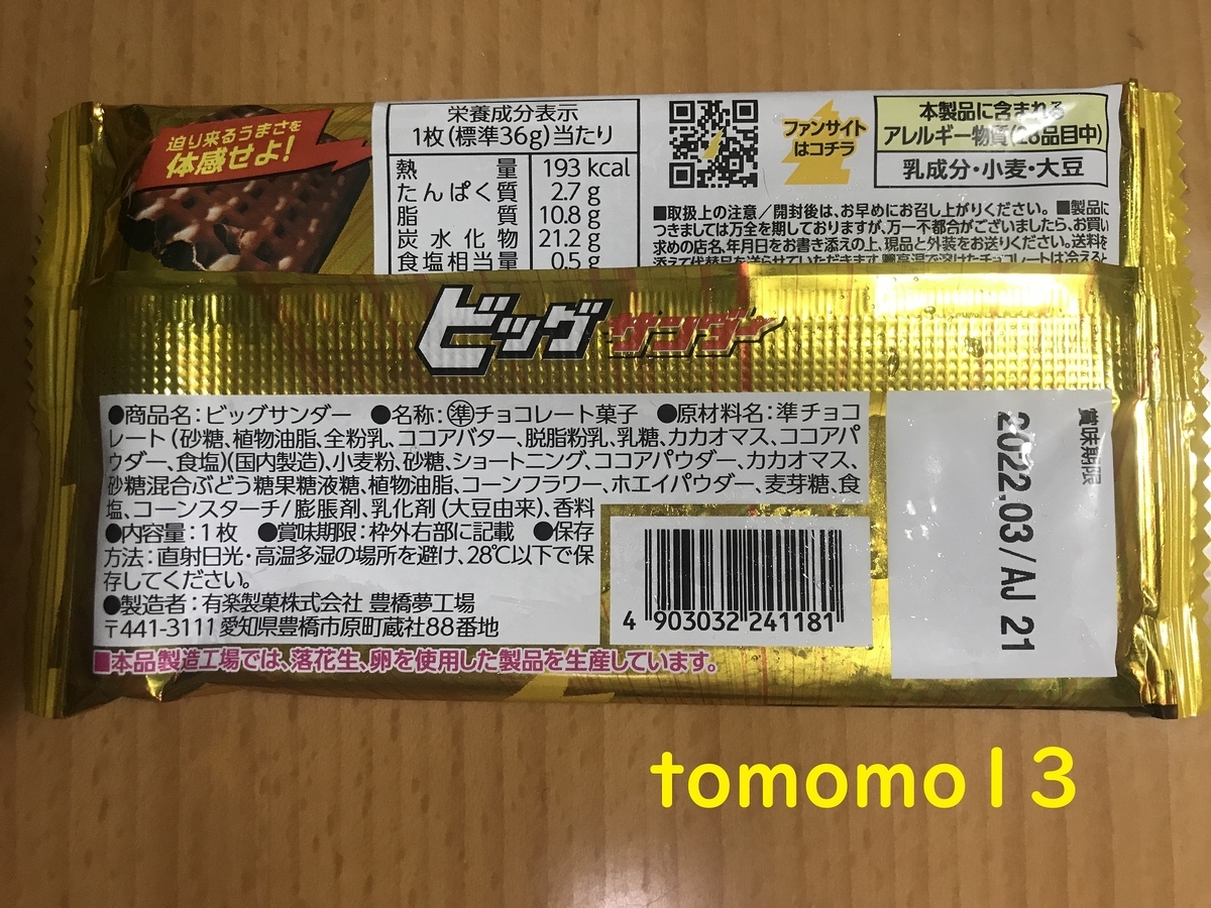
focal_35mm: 28
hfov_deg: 63.4
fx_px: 980
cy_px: 454
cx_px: 606
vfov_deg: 49.7
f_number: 1.8
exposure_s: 1/30
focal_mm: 3.99
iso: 32
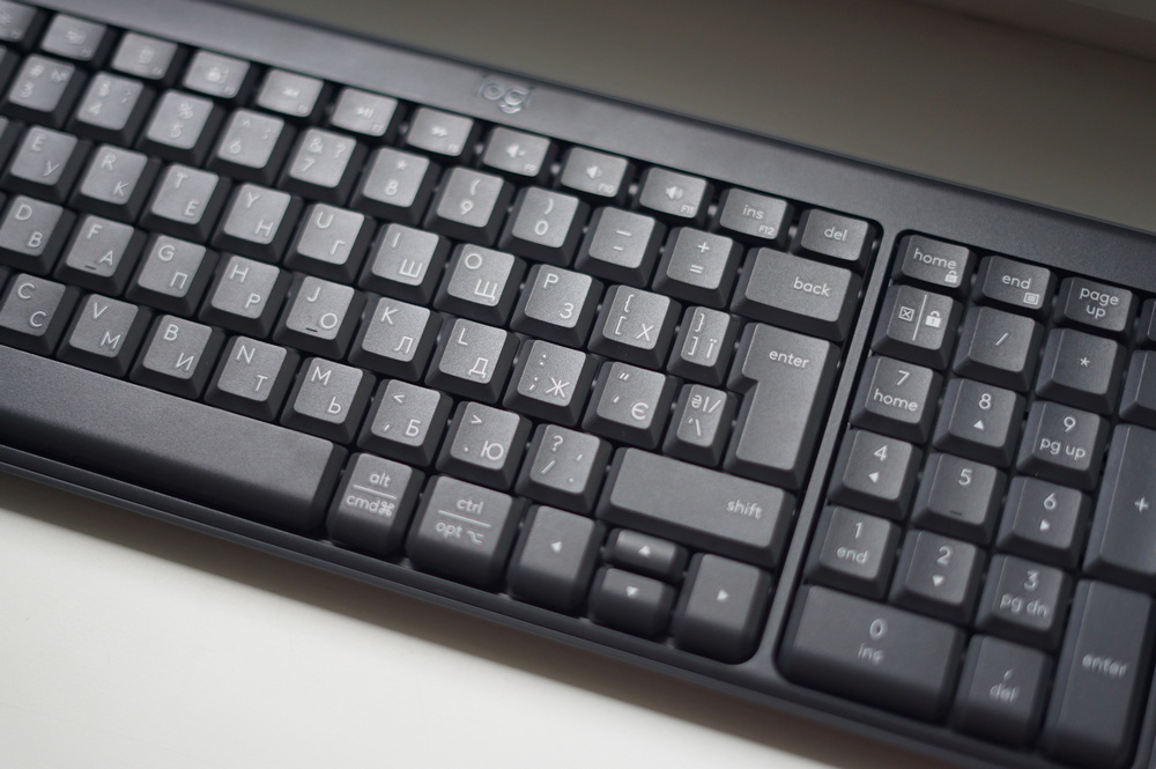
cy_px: 384
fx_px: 1604
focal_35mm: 50
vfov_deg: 26.9
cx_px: 578
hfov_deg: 39.6
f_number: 1.8
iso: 400
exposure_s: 1/60
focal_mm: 50
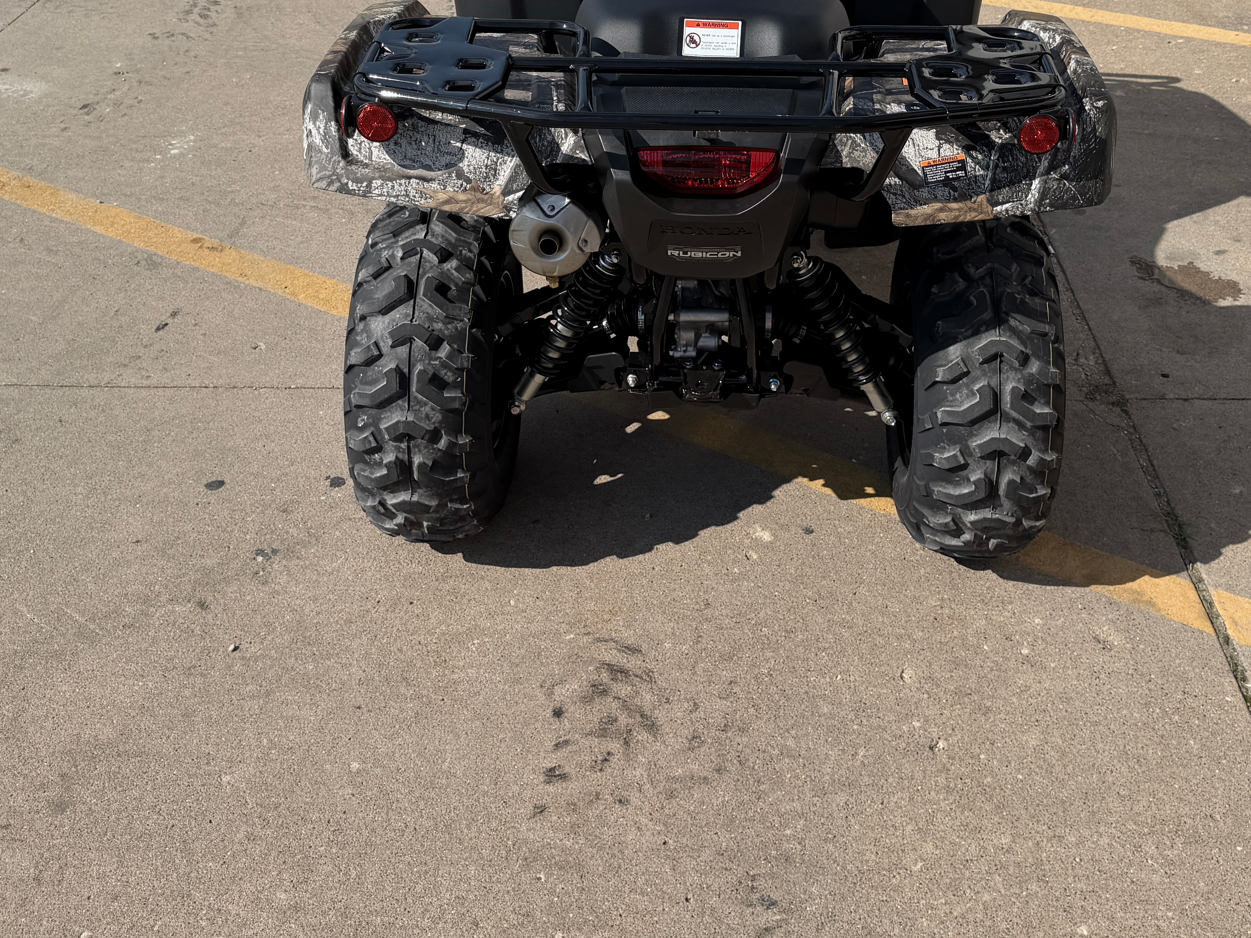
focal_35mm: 39
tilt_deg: -29.5
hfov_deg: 47.8
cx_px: 701
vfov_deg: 36.1
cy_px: 260
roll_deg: -0.9
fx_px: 1409
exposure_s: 1/5714
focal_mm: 6.76
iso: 80
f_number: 1.78
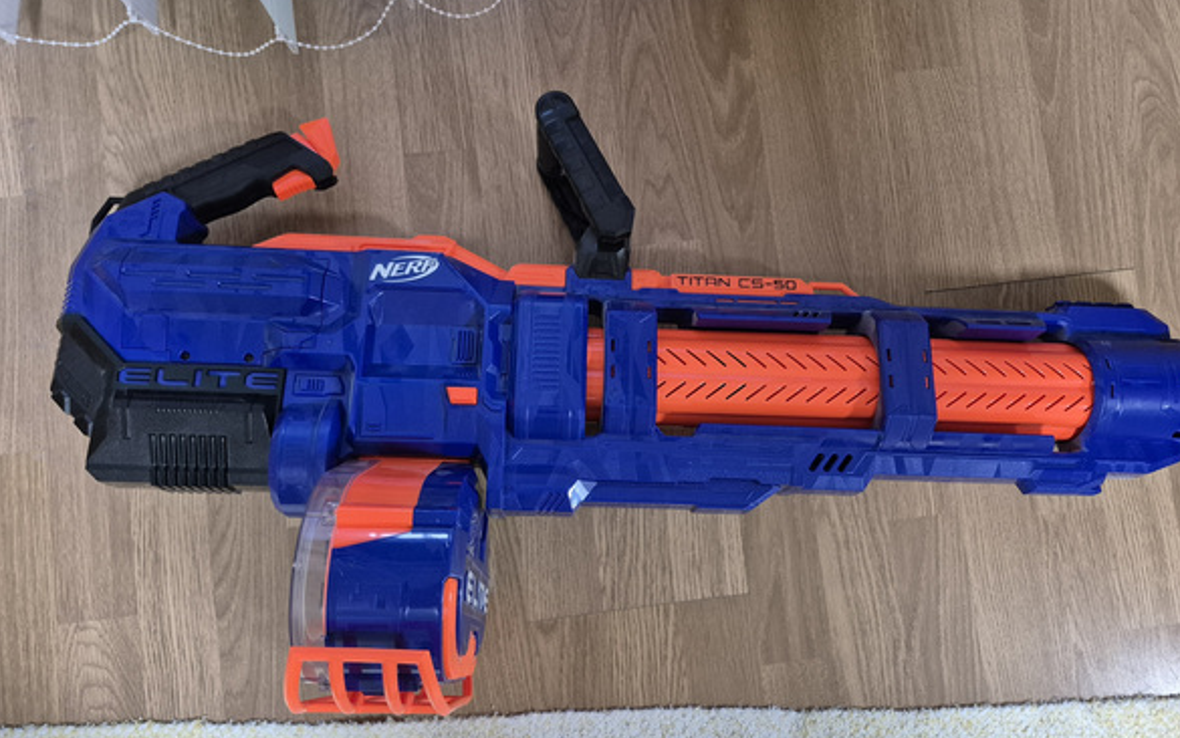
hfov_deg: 72.5
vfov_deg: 49.3
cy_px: 391
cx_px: 603
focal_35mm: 25
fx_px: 804
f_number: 1.8
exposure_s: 1/100
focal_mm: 5.4
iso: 1000
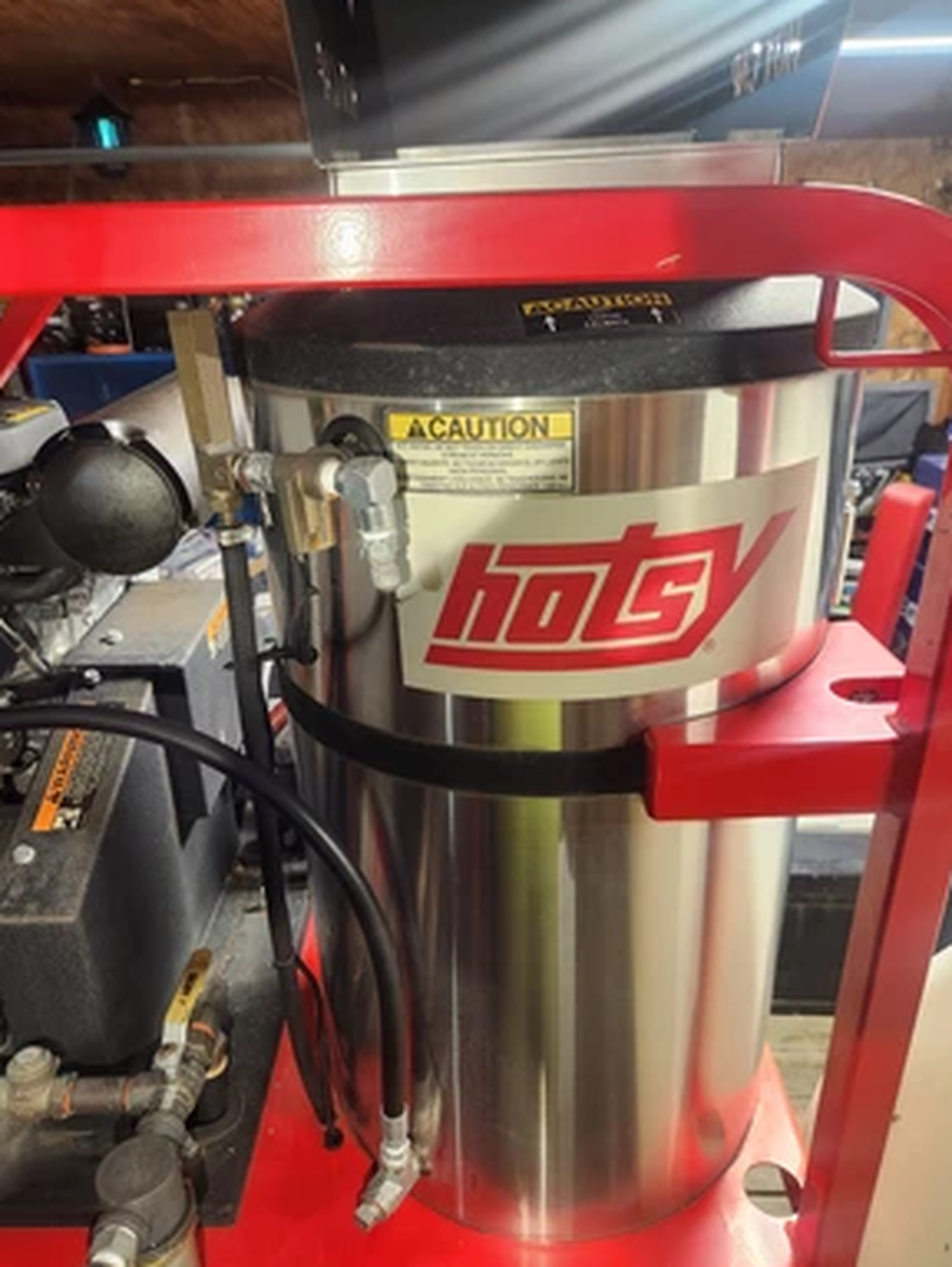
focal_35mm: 24
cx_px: 466
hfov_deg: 56.9
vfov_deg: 71.5
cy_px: 645
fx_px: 879
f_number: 1.8
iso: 500
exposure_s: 1/120
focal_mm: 5.4
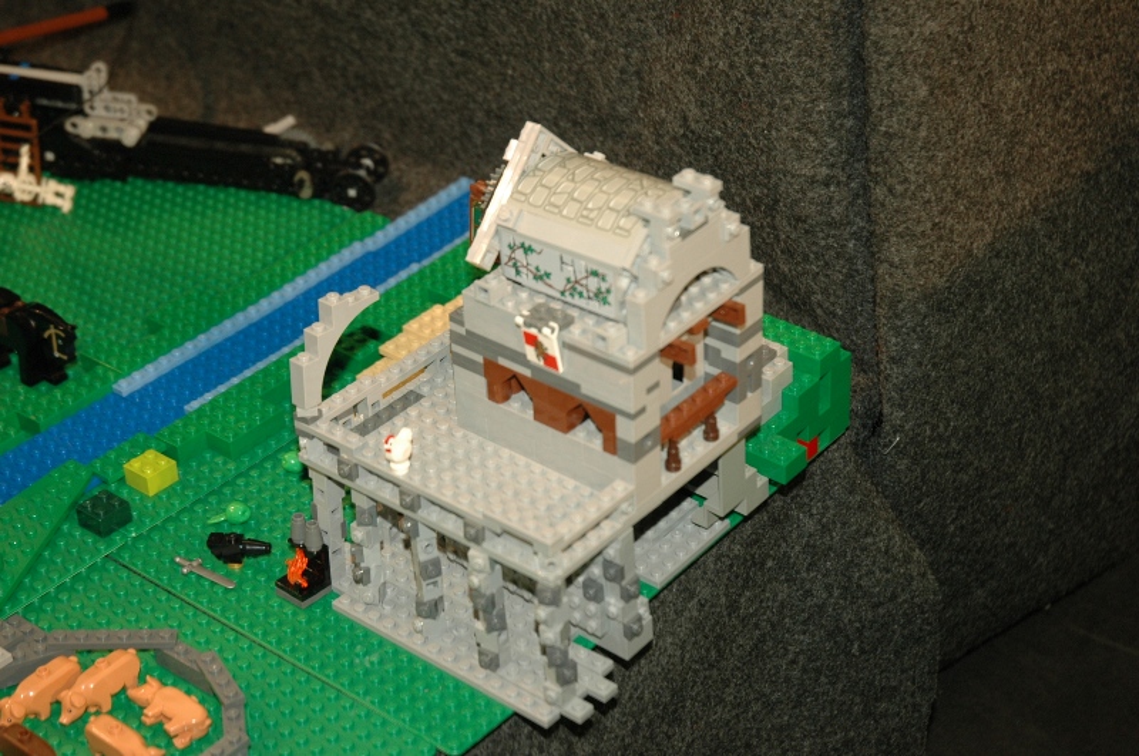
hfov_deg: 29.3
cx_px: 570
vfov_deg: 19.7
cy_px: 378
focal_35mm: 69
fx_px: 2180
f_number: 4.5
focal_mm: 46
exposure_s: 1/60
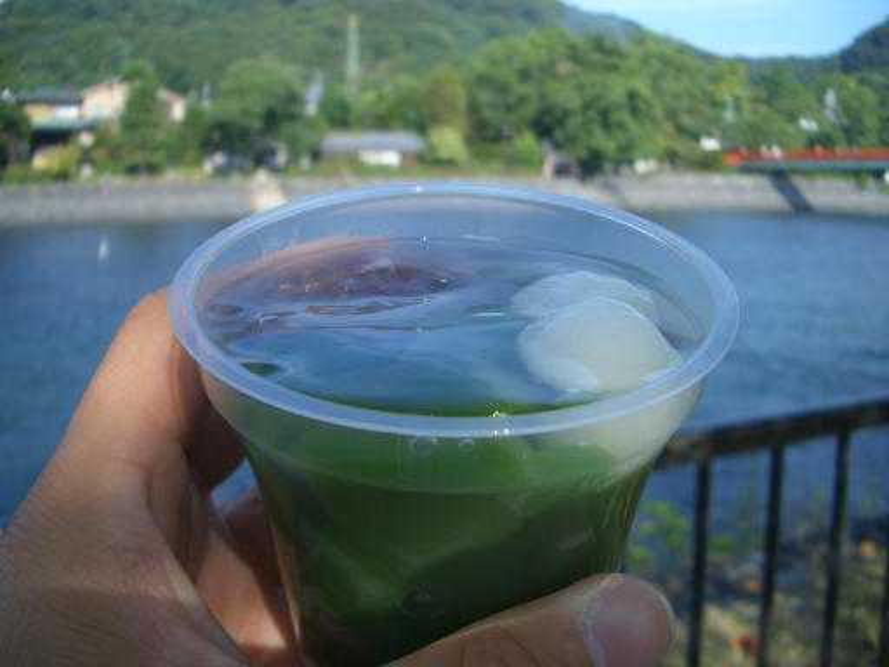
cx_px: 444
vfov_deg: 40.7
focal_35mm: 35
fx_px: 899
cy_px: 334
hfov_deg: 52.6
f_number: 2.6
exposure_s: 1/800
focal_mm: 5.8
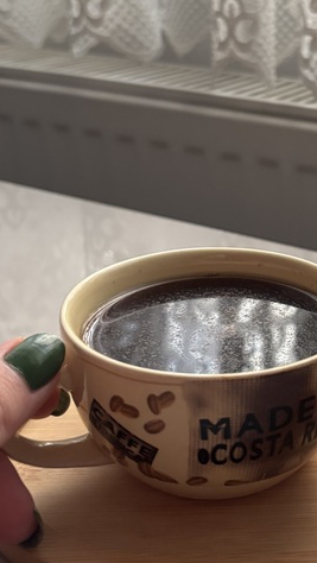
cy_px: 221
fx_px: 821
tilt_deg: -18.5
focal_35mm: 55
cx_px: 322
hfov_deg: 21.1
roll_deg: -2.7
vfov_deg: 37.7
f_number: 1.6
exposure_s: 1/47
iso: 500
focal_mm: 5.96
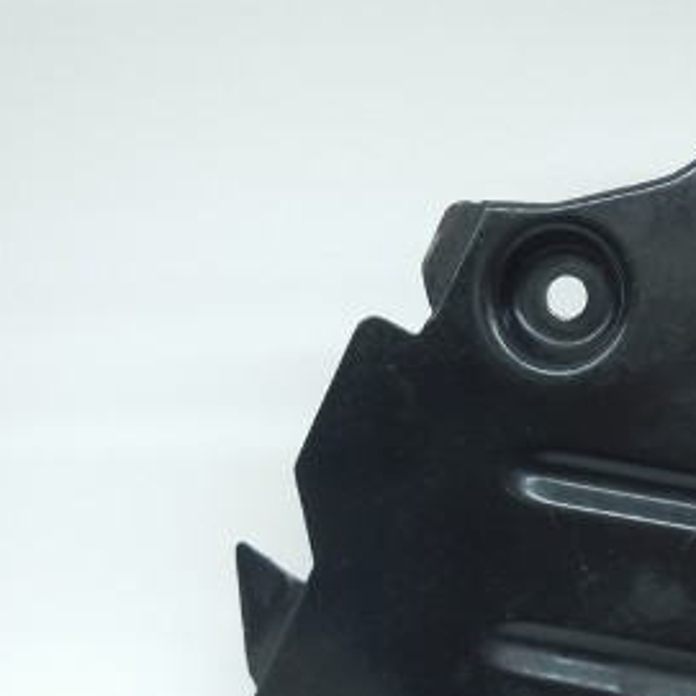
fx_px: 1615
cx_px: 670
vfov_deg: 24.2
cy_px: 488
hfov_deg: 23.5
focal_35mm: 71
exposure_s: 1/60
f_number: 3.4
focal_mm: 6.1
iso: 125
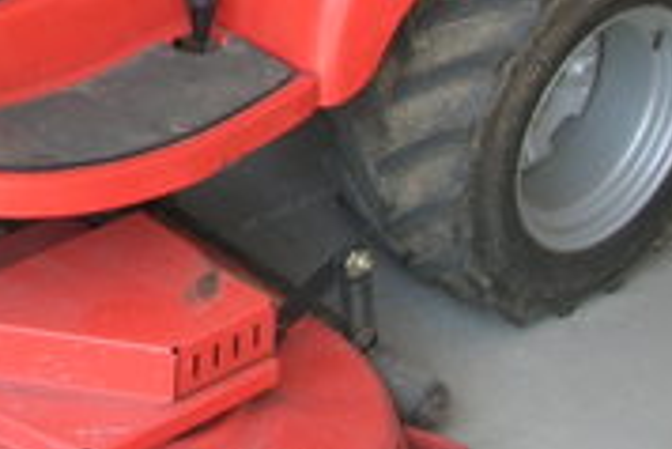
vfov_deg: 12.2
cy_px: 11
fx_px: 2074
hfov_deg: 17.9
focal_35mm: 111
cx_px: -15
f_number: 4.9
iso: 50
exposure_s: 1/29.3
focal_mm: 5.8
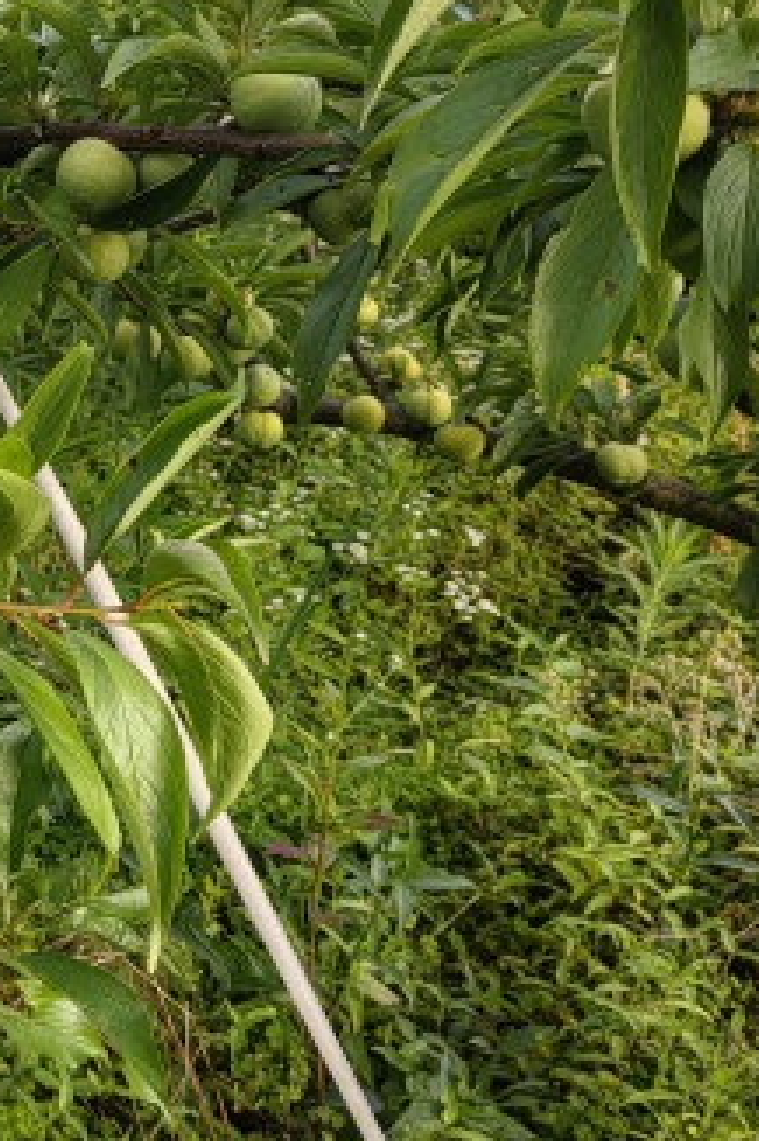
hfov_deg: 17.5
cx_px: -409
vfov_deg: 28.9
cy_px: 315
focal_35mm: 69
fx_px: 2184
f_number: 1.9
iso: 50
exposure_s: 1/954
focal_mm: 5.52
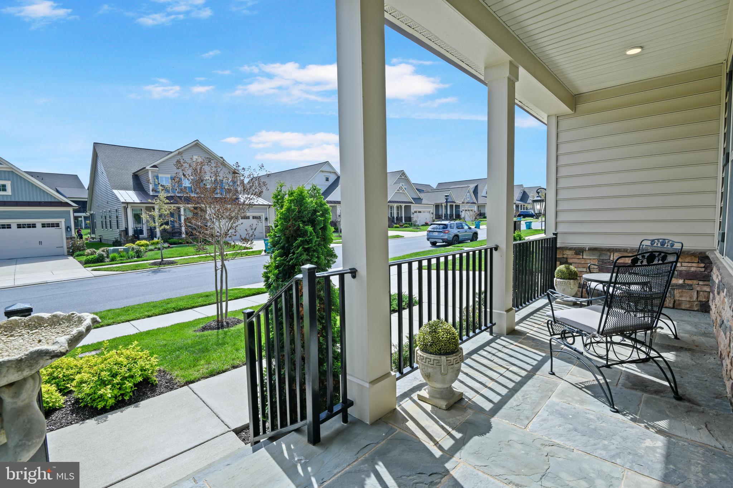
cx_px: 366
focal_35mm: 16
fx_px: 326
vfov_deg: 73.7
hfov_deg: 96.7
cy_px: 244
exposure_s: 1/40
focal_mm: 16
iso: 100
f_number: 14
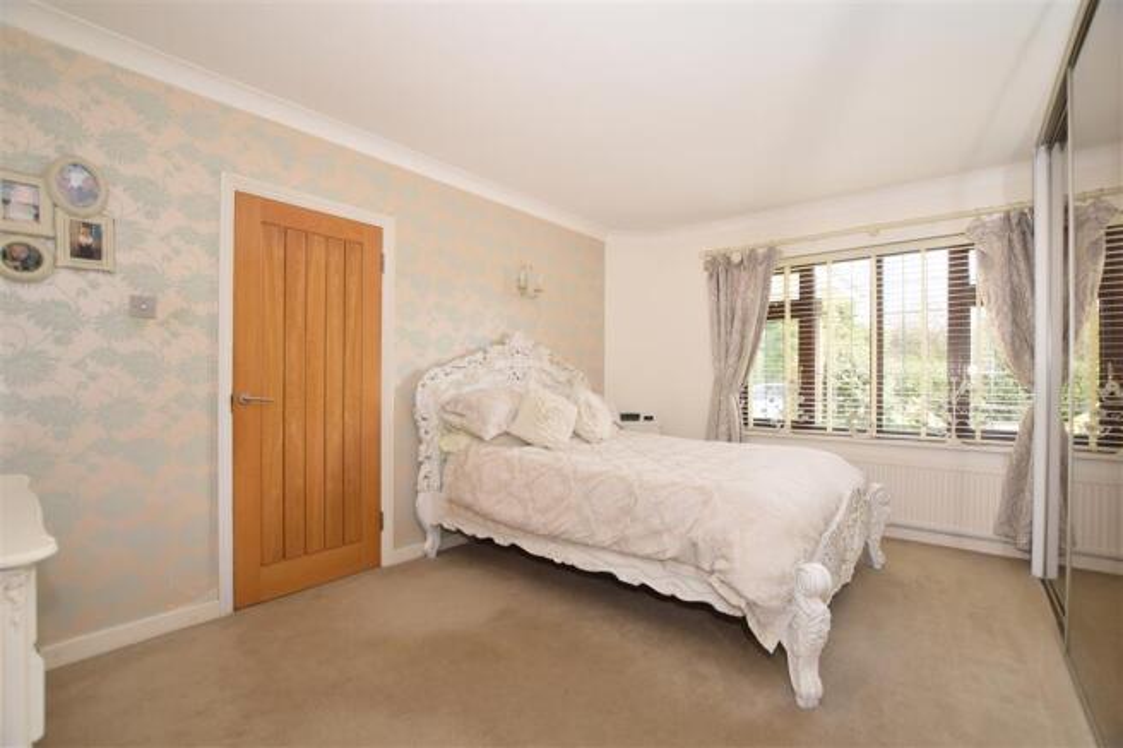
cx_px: 562
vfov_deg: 77.3
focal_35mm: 15
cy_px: 374
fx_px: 468
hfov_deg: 100.4
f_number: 5.6
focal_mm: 10
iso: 400
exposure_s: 1/25
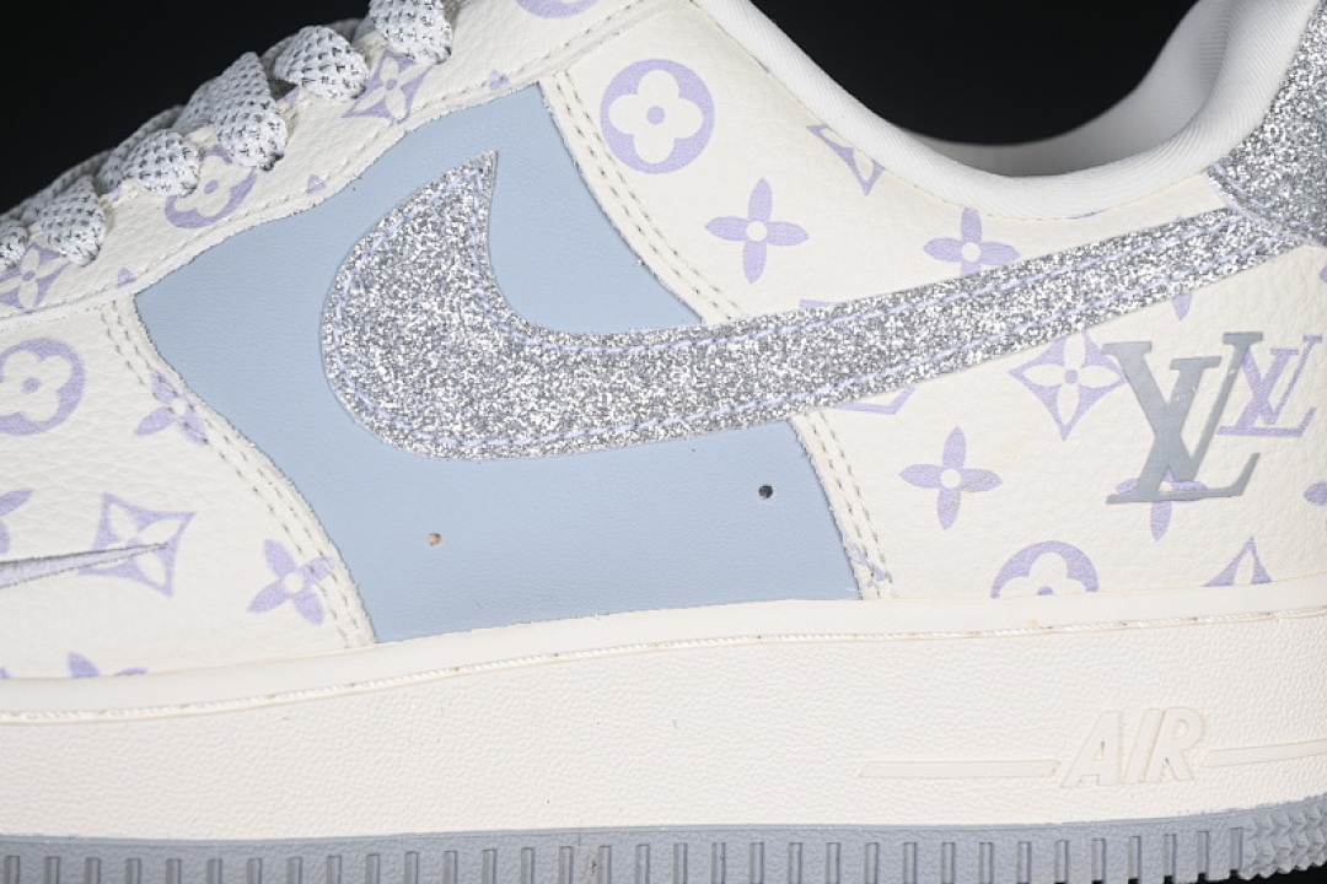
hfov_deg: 27.0
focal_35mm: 75
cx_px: 664
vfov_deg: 18.2
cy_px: 442
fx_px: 2764
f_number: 7.1
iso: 160
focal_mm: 50
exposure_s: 1/80
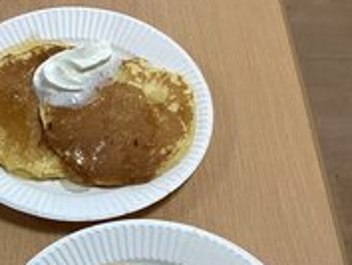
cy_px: 285
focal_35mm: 70
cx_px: -28
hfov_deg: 25.8
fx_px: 712
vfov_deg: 20.2
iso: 100
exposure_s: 1/60
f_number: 2.4
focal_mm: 3.3
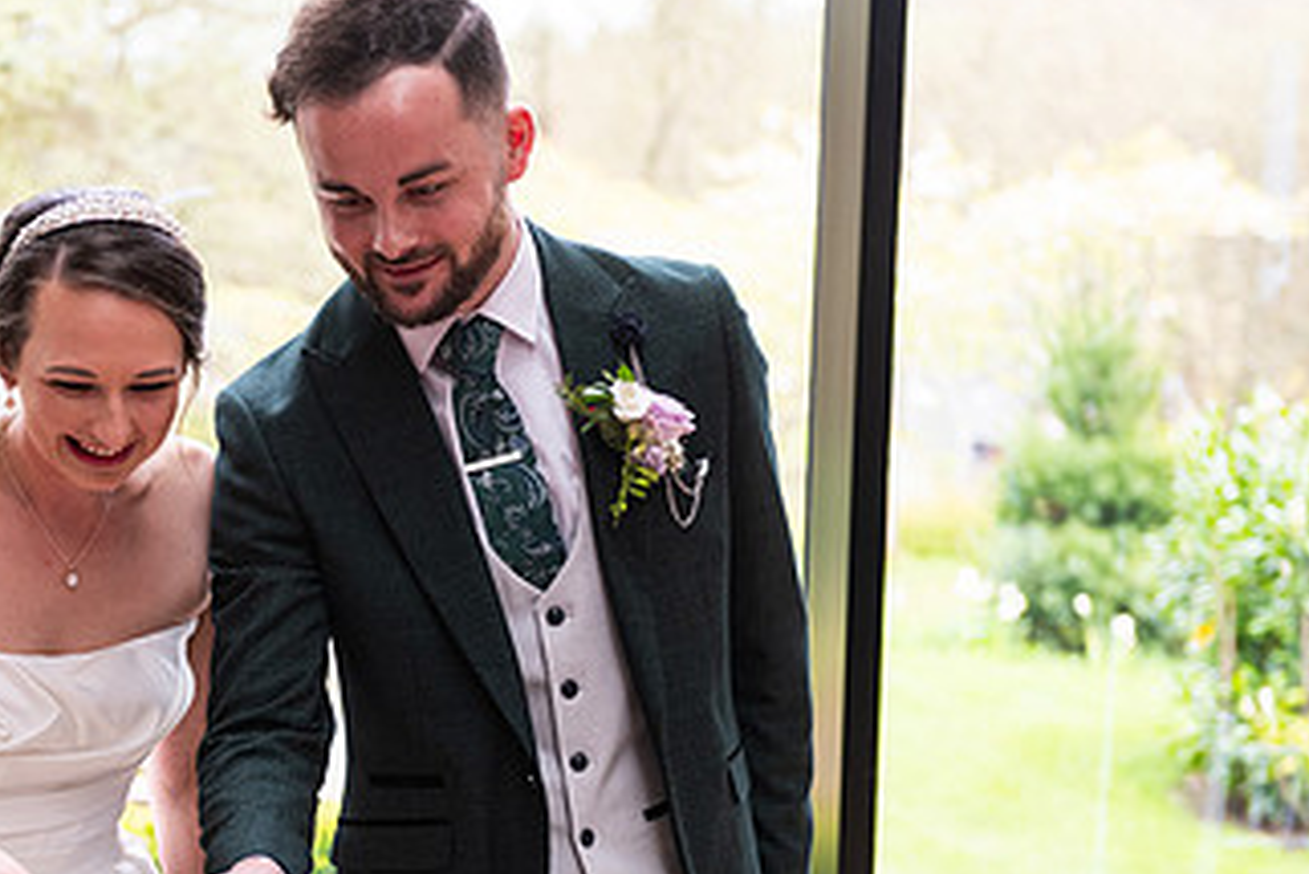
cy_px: 697
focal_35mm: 101
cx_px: 215
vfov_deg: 13.5
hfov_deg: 19.9
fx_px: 3674
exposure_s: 1/200
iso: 500
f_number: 3.5
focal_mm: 56
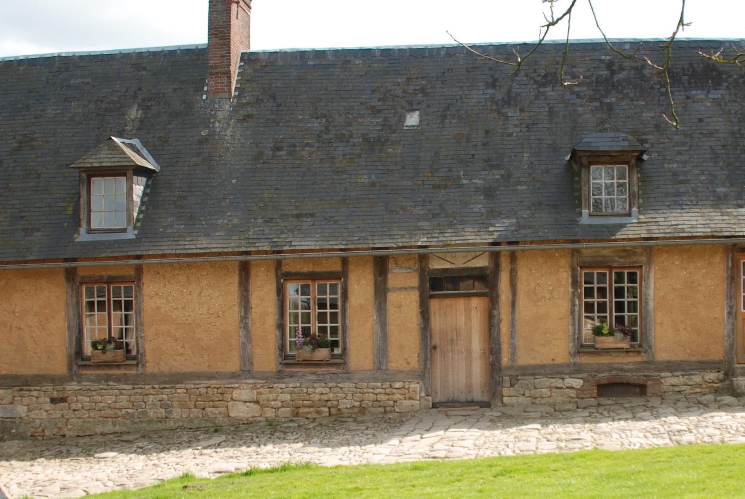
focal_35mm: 57
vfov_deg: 23.6
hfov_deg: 34.8
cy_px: 380
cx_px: 460
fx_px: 1181
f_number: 3.5
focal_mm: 18
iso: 110
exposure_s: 1/500
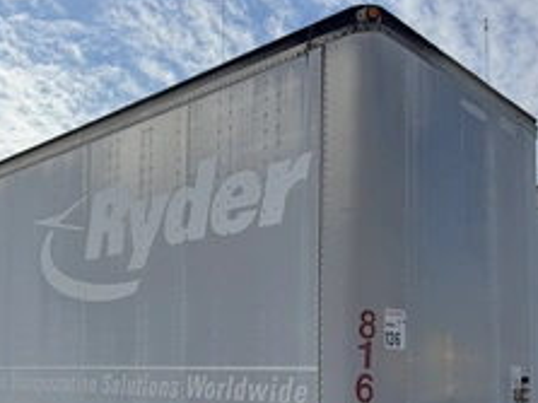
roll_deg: -0.1
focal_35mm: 43
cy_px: 319
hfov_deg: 43.4
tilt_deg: +5.2
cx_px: 188
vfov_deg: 32.7
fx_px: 668
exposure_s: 1/11905
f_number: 1.78
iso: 100
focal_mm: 6.76
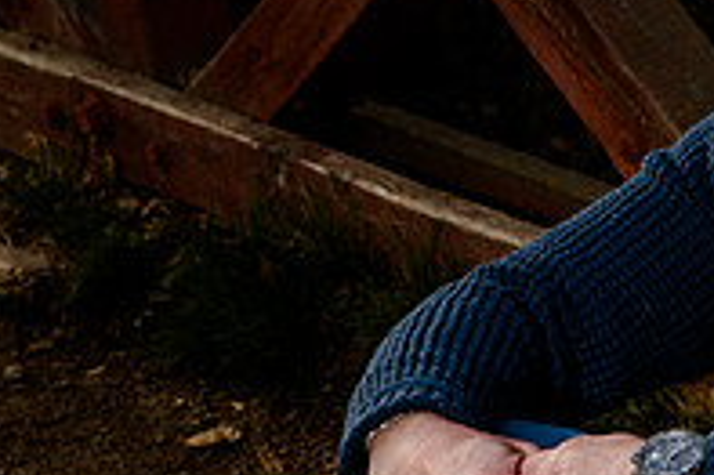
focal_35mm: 250
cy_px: 181
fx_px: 4954
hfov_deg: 8.1
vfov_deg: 5.5
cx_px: 1022
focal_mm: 85
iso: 250
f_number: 9
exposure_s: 1/160
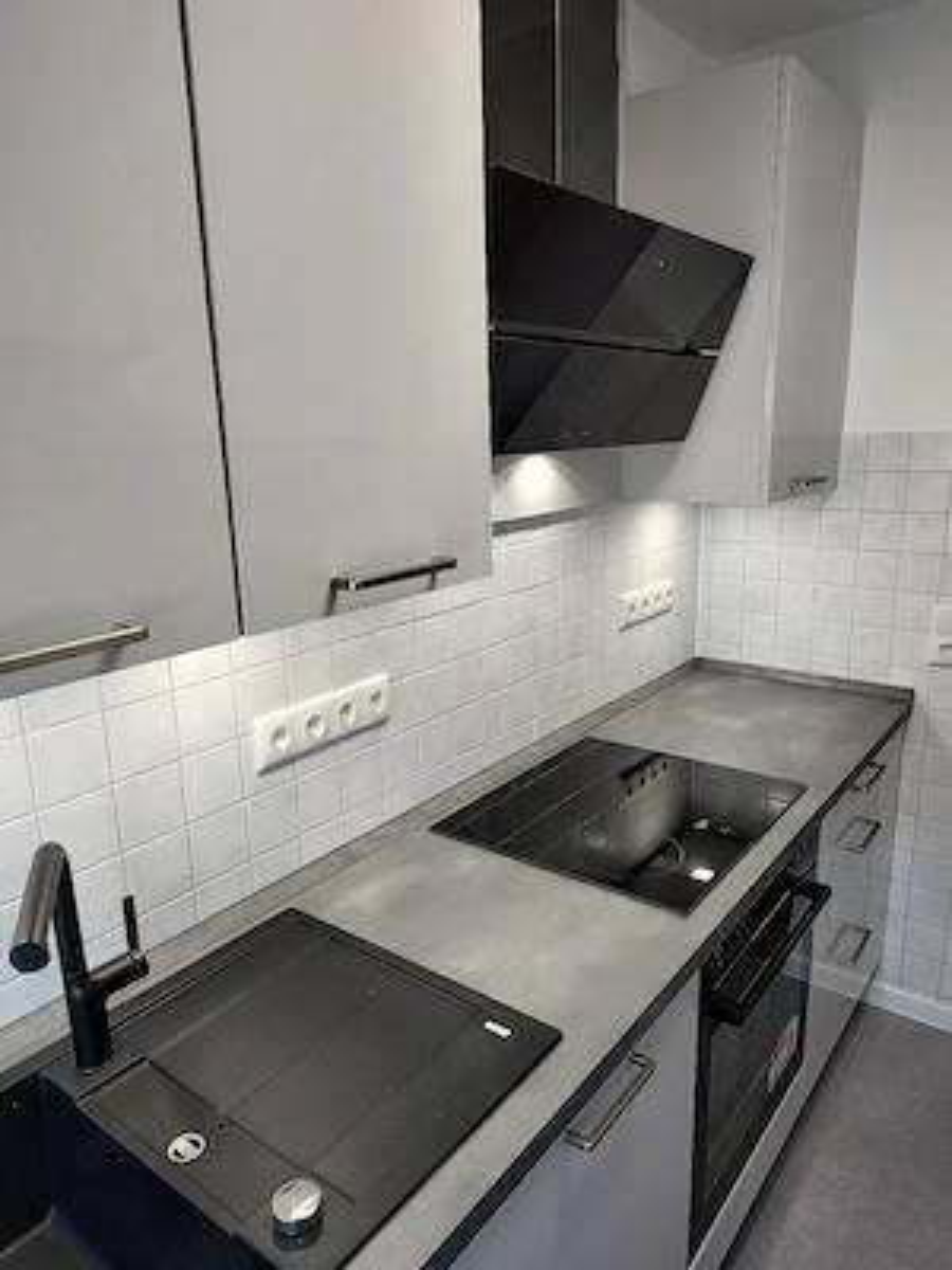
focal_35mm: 23
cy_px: 635
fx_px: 843
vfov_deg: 73.9
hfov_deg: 58.9
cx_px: 476
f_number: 1.8
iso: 342
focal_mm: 5.56
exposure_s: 1/100
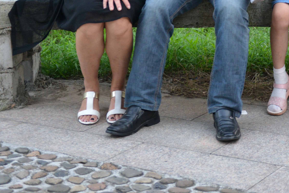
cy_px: -110
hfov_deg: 17.1
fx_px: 923
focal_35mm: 115
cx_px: 329
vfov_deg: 11.4
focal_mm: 35
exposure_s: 1/80
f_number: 3.2
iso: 1250
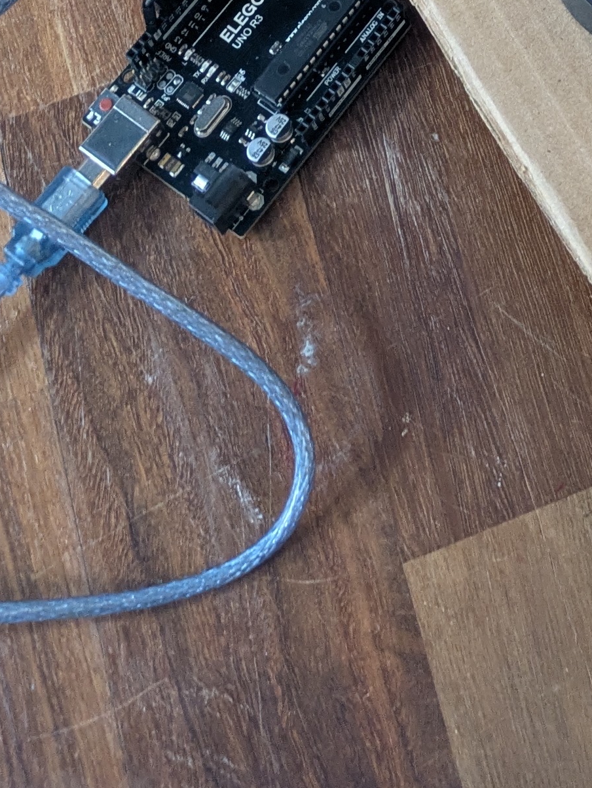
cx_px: 815
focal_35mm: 96
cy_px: -491
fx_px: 2187
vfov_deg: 17.7
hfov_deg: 14.6
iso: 167
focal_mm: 5.43
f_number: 1.89
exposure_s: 1/24
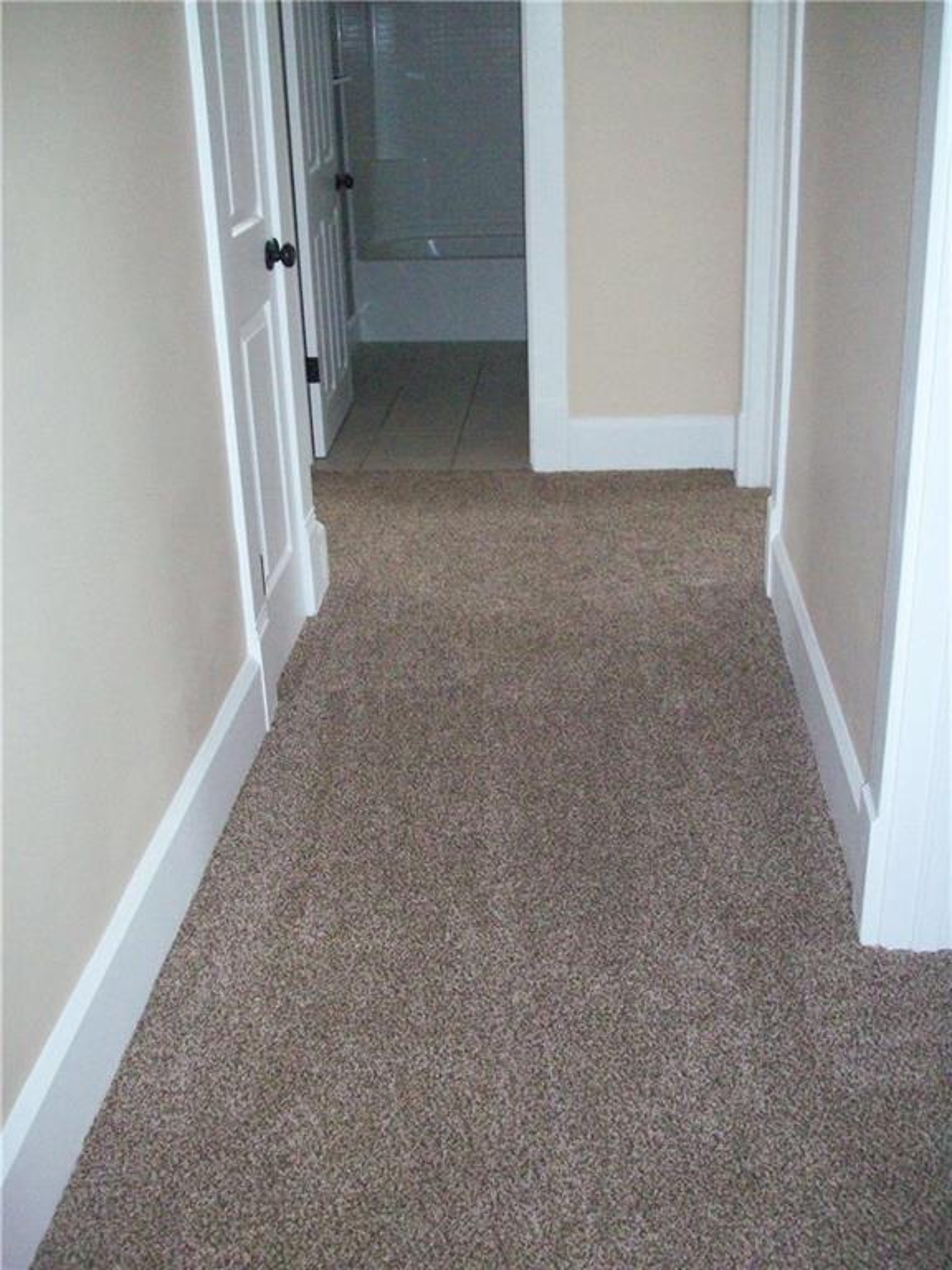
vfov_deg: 50.1
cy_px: 635
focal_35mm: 37
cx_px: 476
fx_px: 1357
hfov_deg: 38.7
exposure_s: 1/128
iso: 400
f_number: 2.8
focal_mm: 6.2
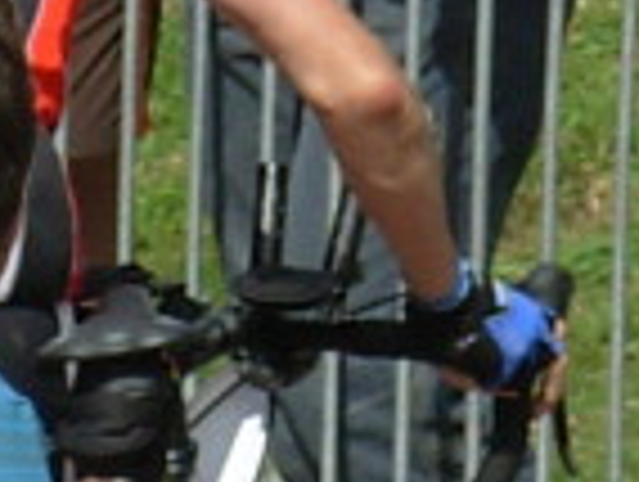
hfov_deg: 1.4
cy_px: 90
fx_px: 25296
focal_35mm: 1368
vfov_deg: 1.1
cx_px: -423
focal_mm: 31.4
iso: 50
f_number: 5
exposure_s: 1/575
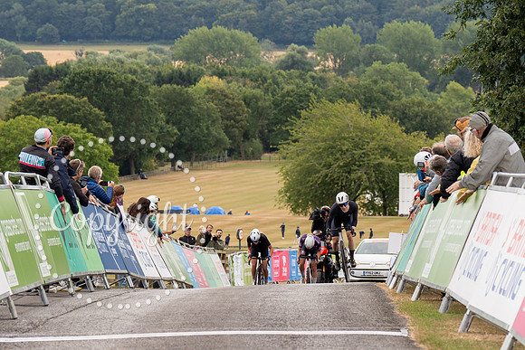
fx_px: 2959
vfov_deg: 6.8
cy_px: 141
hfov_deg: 10.1
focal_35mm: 203
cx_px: 343
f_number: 3.5
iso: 250
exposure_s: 1/1000
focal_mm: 85
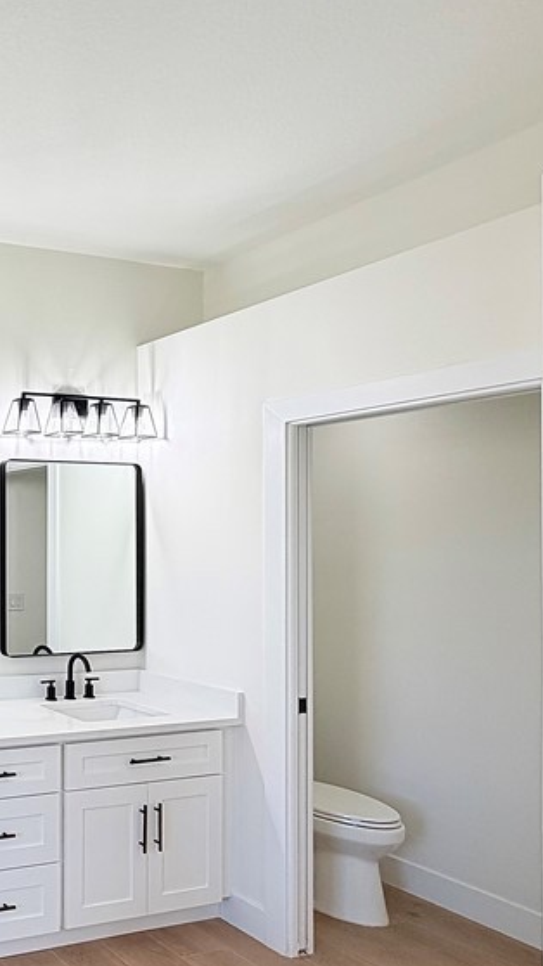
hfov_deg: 30.6
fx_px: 716
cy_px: 535
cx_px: -195
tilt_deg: +0.6
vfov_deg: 67.7
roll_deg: -0.2
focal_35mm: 28
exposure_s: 1/120
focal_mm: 2.22
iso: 80
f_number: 2.2
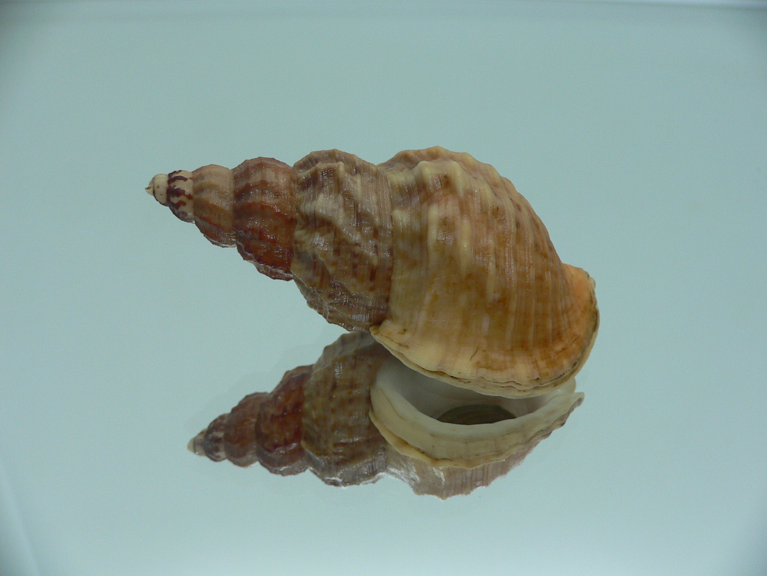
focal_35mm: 35
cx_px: 384
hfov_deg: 52.6
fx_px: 776
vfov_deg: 40.7
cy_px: 288
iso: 100
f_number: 2.8
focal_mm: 4.6
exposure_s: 1/60
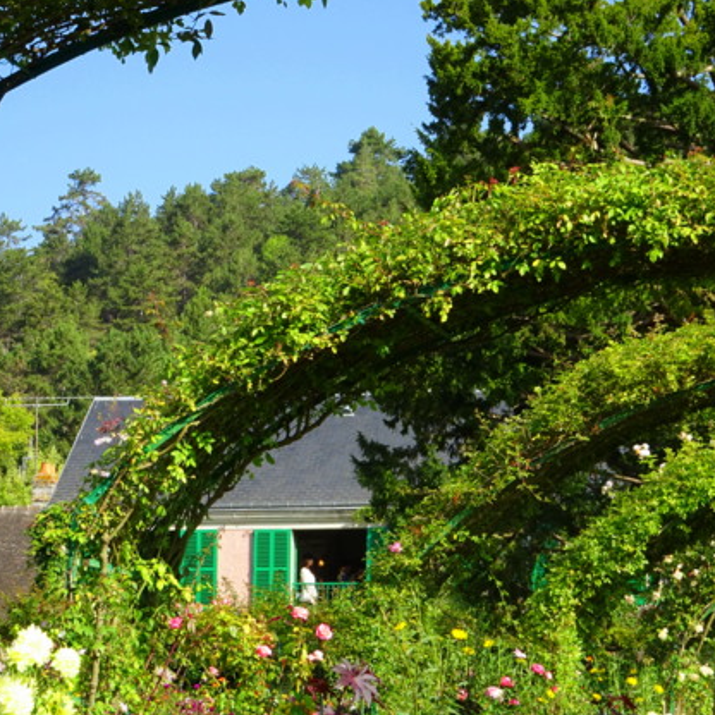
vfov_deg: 12.8
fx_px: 3178
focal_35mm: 136
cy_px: 469
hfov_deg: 12.8
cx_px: 306
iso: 80
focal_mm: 17.01
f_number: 5
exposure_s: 1/200
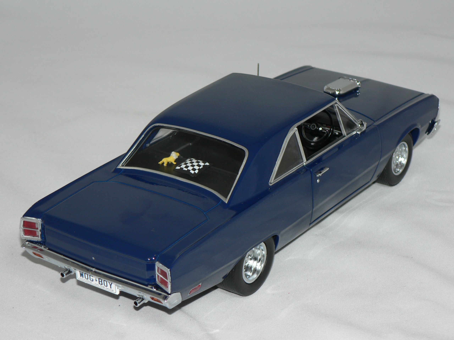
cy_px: 170
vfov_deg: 15.9
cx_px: 227
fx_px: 1220
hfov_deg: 21.1
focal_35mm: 93
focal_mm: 15.5
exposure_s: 1/60
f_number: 3.2
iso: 80
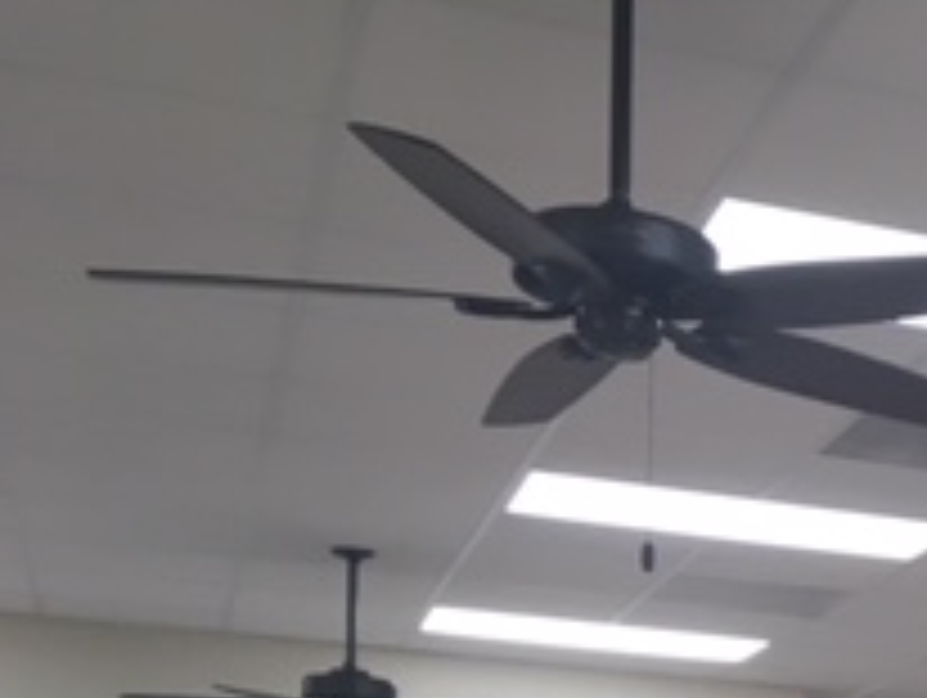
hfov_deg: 19.1
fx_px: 2413
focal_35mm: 90
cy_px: 1049
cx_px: 1386
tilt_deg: +4.1
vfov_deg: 15.2
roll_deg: -0.5
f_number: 2.2
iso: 32
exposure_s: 1/30
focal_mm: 4.15
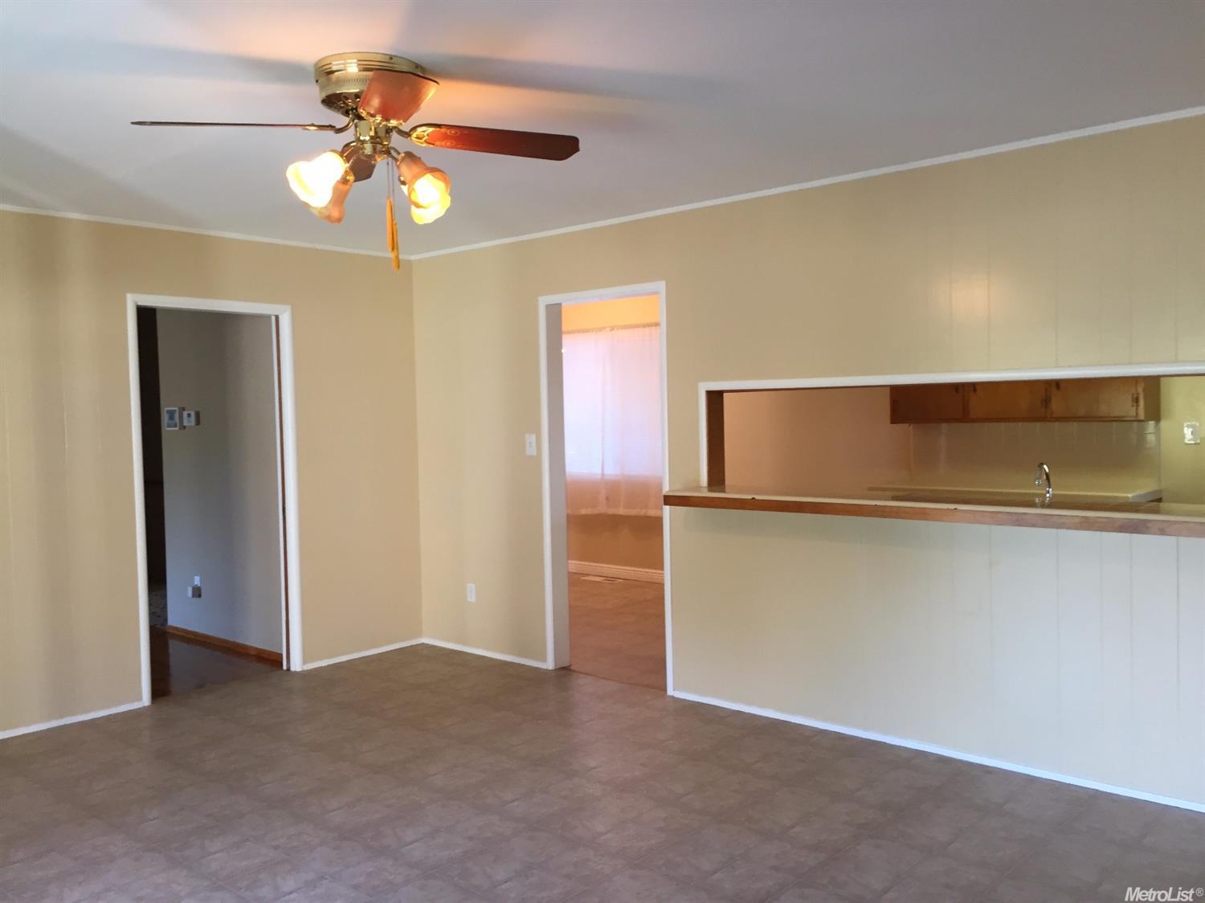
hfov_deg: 61.7
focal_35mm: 29
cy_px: 452
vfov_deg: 48.2
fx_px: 1009
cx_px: 602
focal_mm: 4.15
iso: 64
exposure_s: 1/30
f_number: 2.2
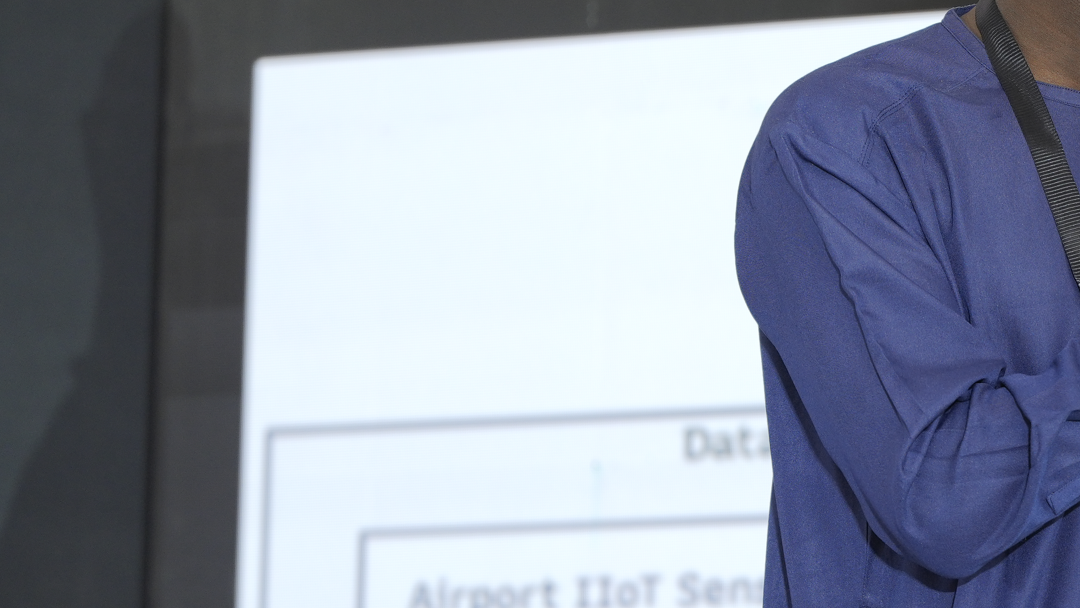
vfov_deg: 2.1
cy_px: 255
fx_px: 16267
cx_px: 1285
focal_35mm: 568
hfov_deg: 3.8
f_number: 2.8
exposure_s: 1/160
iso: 250
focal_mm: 200
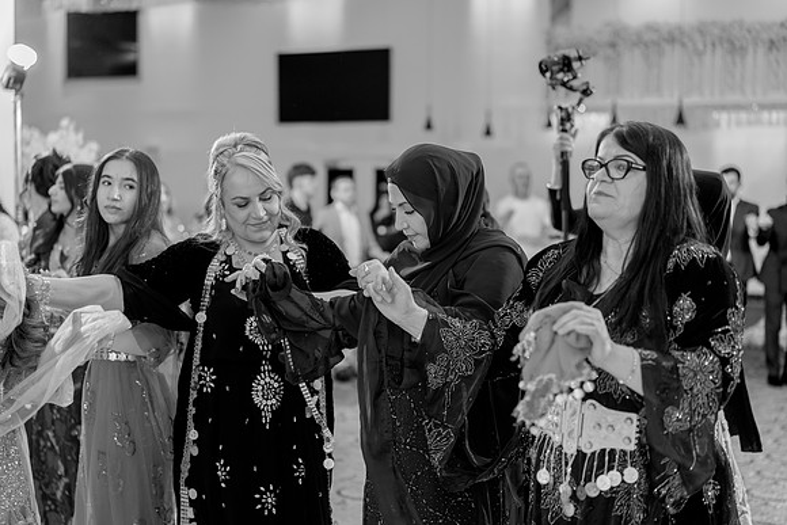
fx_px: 1093
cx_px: 394
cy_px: 262
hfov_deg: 39.6
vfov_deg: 27.0
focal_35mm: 50
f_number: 2
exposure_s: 1/200
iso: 640
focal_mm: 50
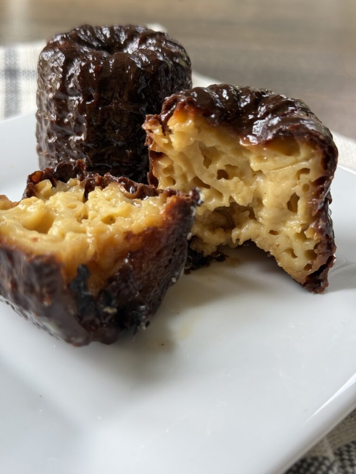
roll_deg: -2.2
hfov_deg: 30.3
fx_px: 658
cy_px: 237
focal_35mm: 48
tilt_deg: -33.8
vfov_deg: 39.7
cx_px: 178
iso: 50
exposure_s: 1/125
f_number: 1.78
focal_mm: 6.76
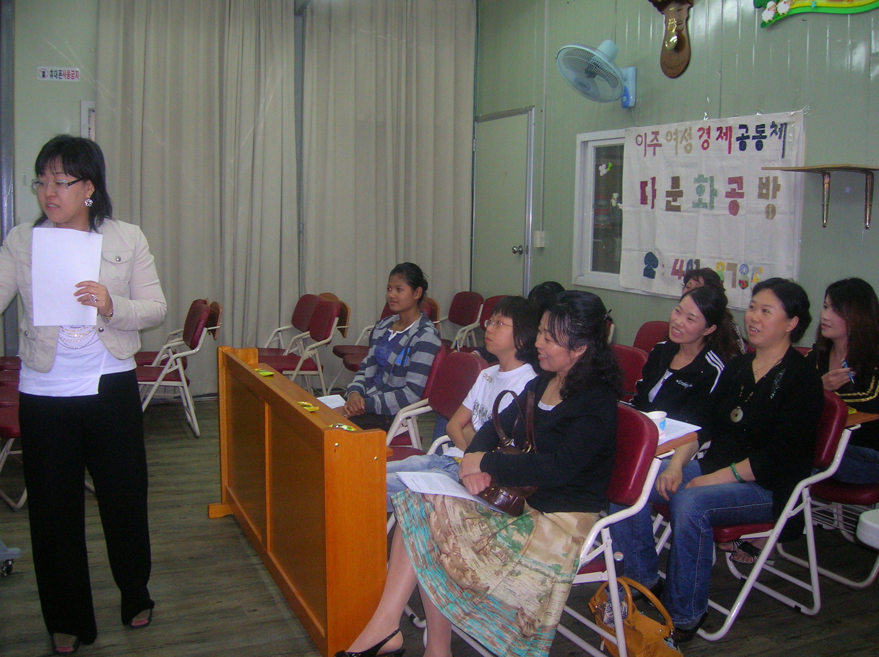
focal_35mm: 34
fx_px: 863
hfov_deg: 54.0
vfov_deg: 41.7
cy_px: 328
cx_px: 440
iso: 109
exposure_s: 1/60.1
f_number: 2.9
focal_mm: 5.7
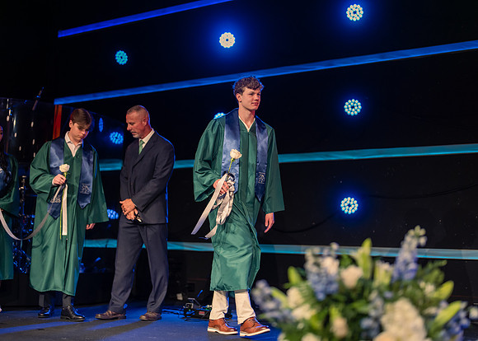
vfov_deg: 26.3
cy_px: 170
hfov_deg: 36.3
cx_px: 239
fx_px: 730
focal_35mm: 54
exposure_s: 1/400
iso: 800
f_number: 1.2
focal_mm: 50
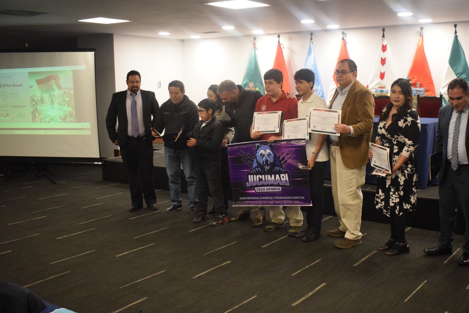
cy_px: 173
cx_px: 280
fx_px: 521
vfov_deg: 33.4
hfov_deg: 48.2
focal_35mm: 40
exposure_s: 1/200
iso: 3200
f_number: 3.8
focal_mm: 22
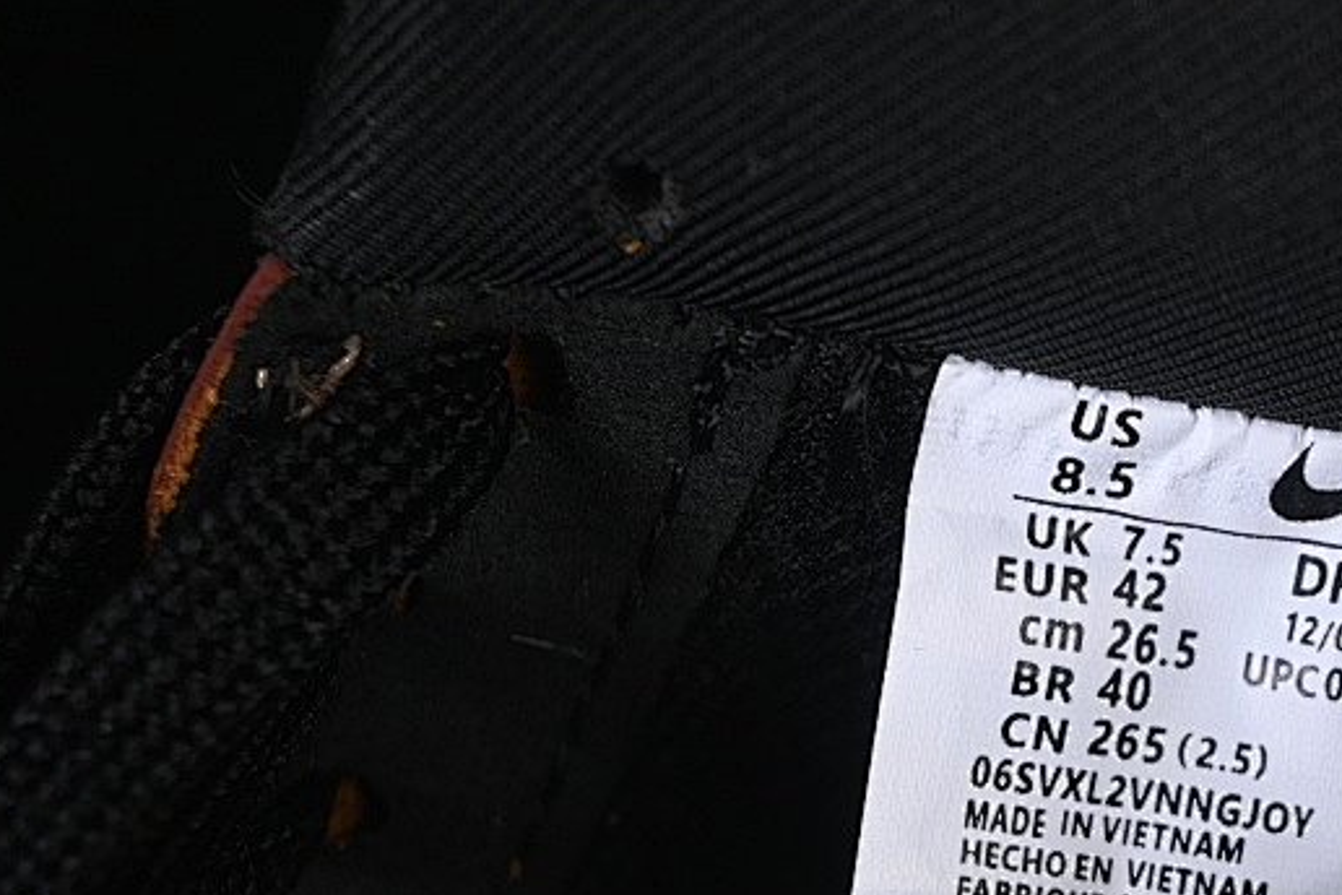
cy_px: 783
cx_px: 1329
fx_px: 5852
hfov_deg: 12.9
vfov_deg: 8.7
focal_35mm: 157
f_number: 6.3
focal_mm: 50
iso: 160
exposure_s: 1/60
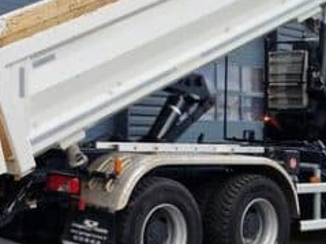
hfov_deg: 25.6
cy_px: 49
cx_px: 35
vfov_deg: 19.7
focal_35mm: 74
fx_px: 697
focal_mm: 5.4
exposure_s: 1/1003
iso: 50
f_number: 1.8
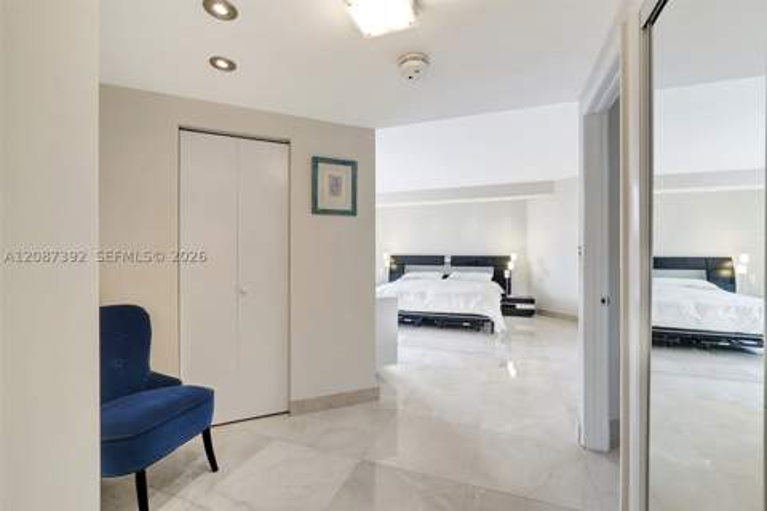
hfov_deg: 95.0
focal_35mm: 16
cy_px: 256
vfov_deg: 72.1
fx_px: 352
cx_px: 384
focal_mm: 16.5
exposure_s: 1/10
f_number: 13
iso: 640
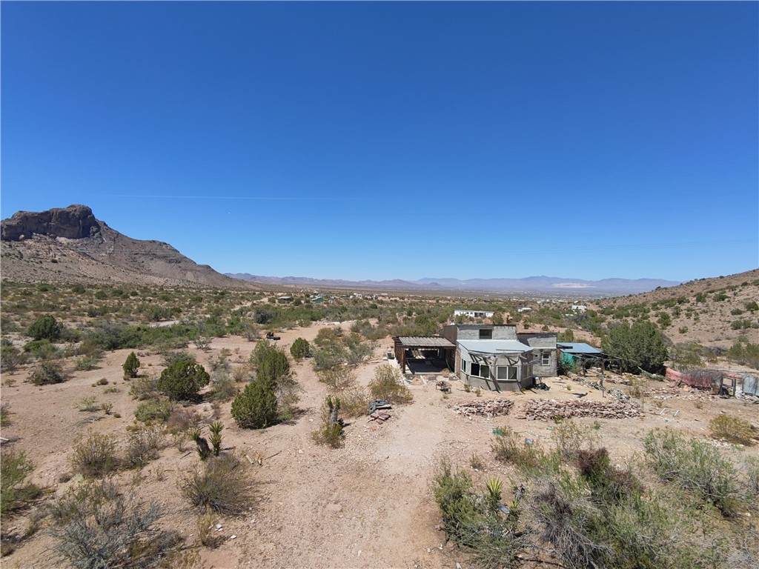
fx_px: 351
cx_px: 380
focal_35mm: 16
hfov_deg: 94.5
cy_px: 284
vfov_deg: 78.1
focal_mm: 16
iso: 102
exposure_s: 1/1448
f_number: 2.55
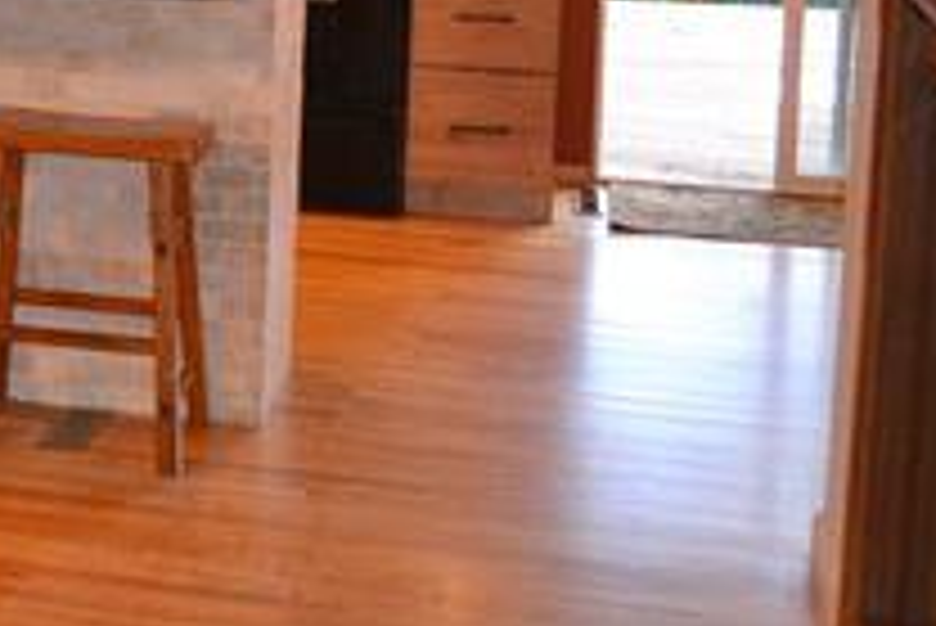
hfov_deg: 21.2
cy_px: -162
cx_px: -414
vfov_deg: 15.7
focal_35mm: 83
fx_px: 2159
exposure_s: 1/60
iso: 720
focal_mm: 18
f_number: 3.5
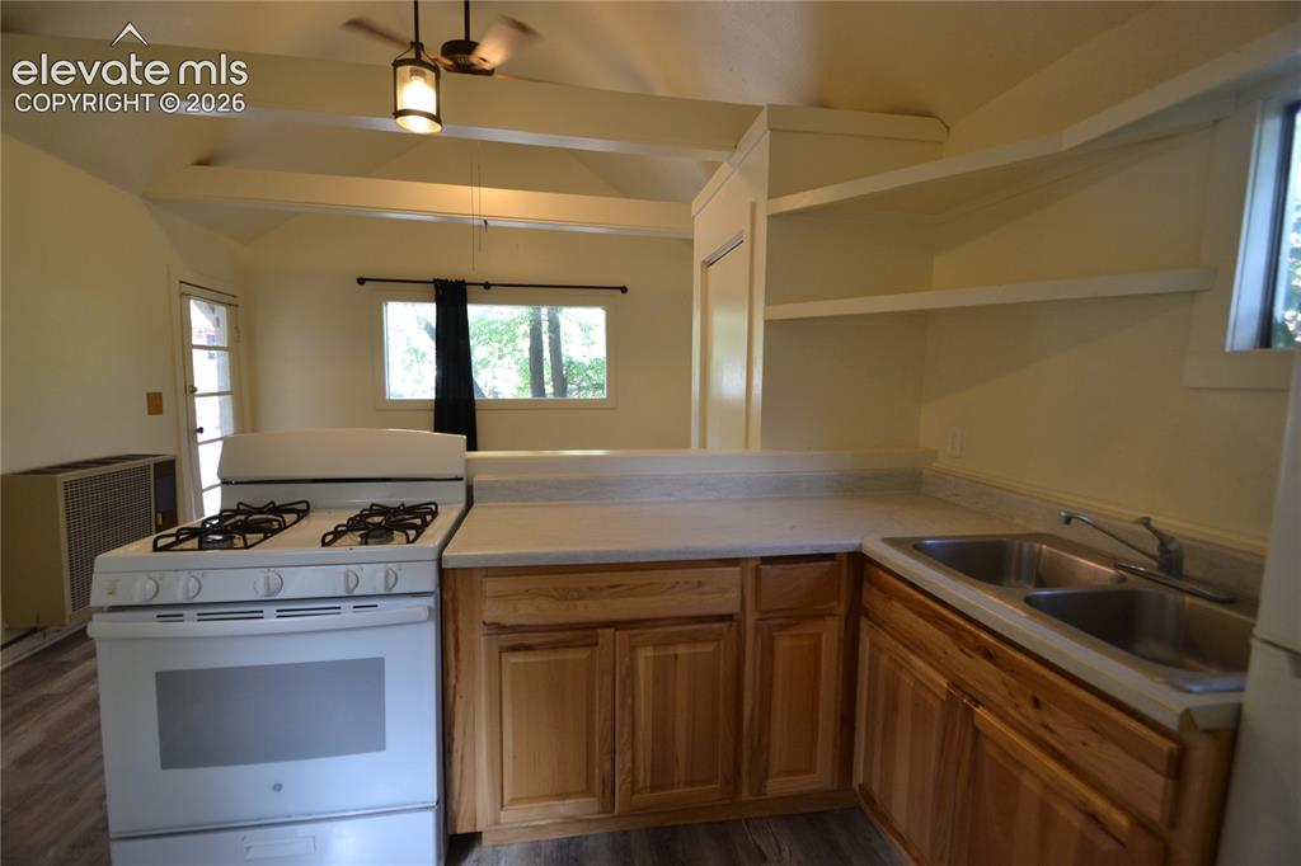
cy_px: 433
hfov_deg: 100.4
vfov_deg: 77.3
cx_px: 650
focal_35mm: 15
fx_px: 542
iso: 450
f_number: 3.5
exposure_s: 1/60
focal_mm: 10
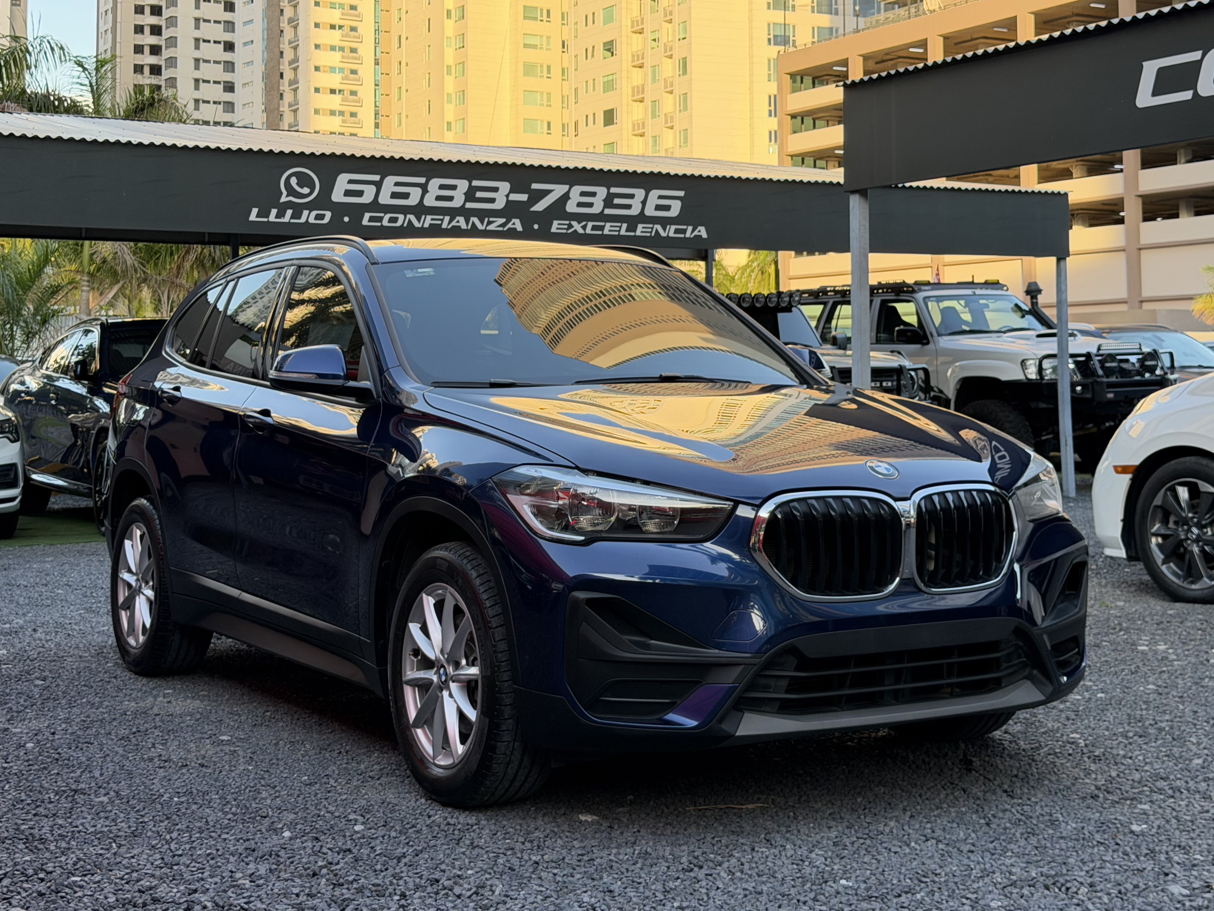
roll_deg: +0.7
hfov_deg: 39.7
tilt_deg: -3.1
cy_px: 456
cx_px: 607
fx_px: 1683
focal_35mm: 48
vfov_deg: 30.3
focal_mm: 6.76
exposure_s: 1/233
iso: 160
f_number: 1.78
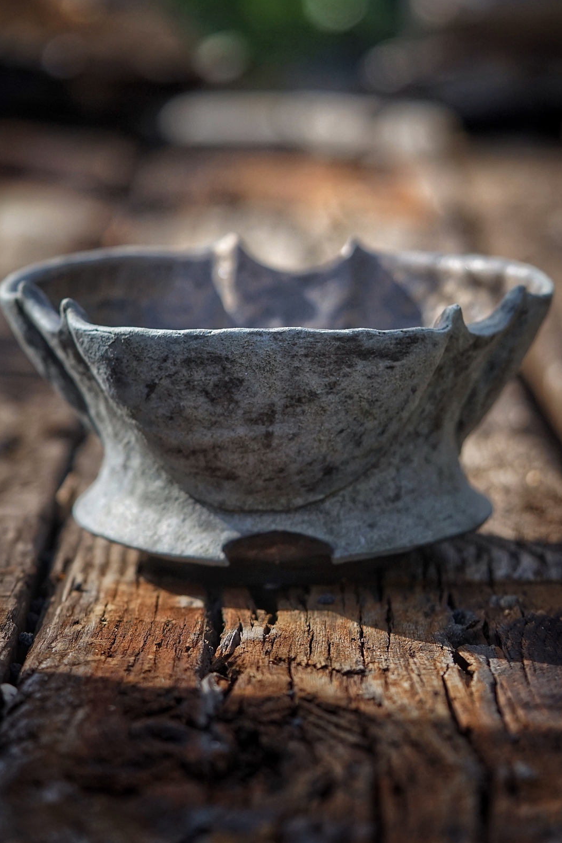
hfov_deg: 10.1
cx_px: 278
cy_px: 305
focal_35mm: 136
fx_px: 3184
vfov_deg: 15.1
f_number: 2.8
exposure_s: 1/3200
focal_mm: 90
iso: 500
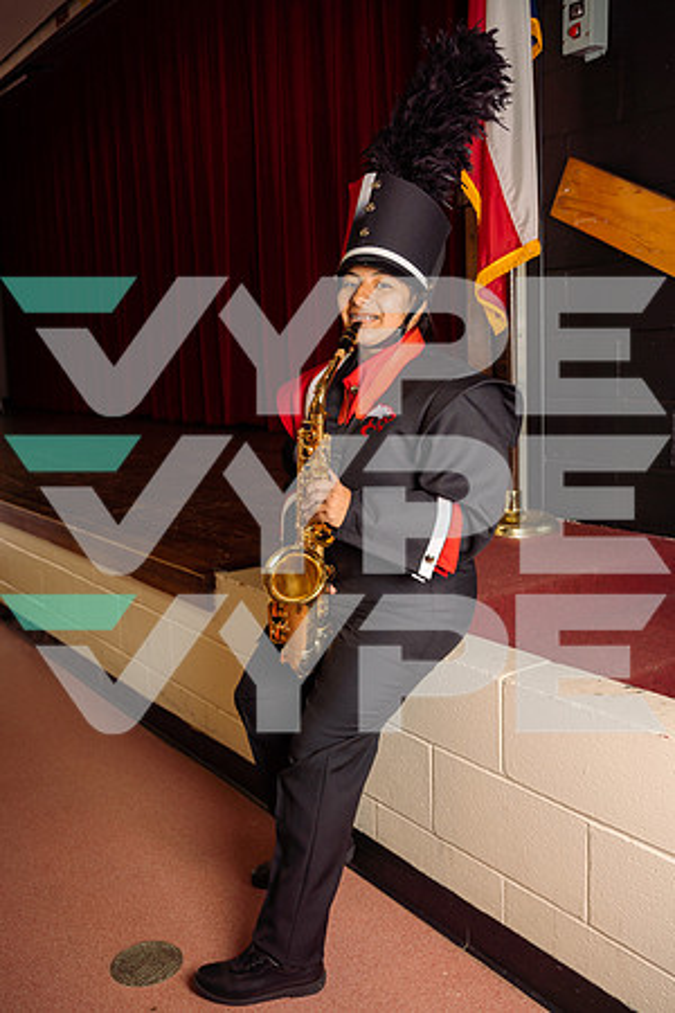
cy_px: 506
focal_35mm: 34
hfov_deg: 38.9
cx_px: 338
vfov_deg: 55.8
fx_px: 956
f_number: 5
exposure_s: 1/250
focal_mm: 34
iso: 200
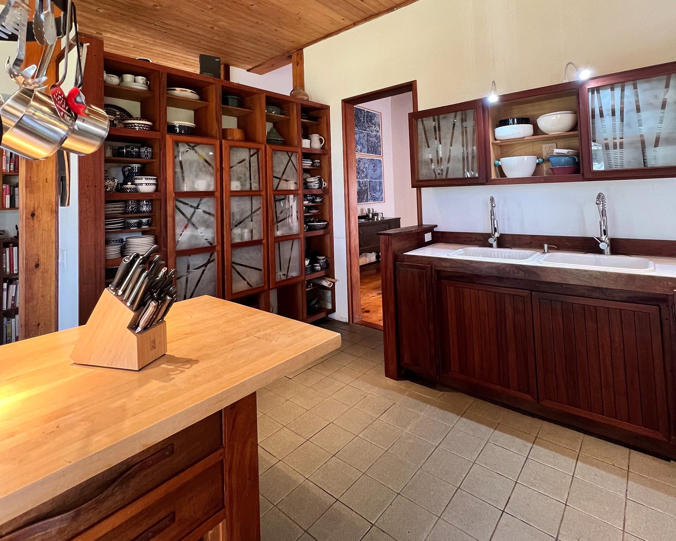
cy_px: 182
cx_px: 337
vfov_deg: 74.7
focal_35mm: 17
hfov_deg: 89.6
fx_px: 340
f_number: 1.8
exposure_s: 1/60
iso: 250
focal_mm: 1.57
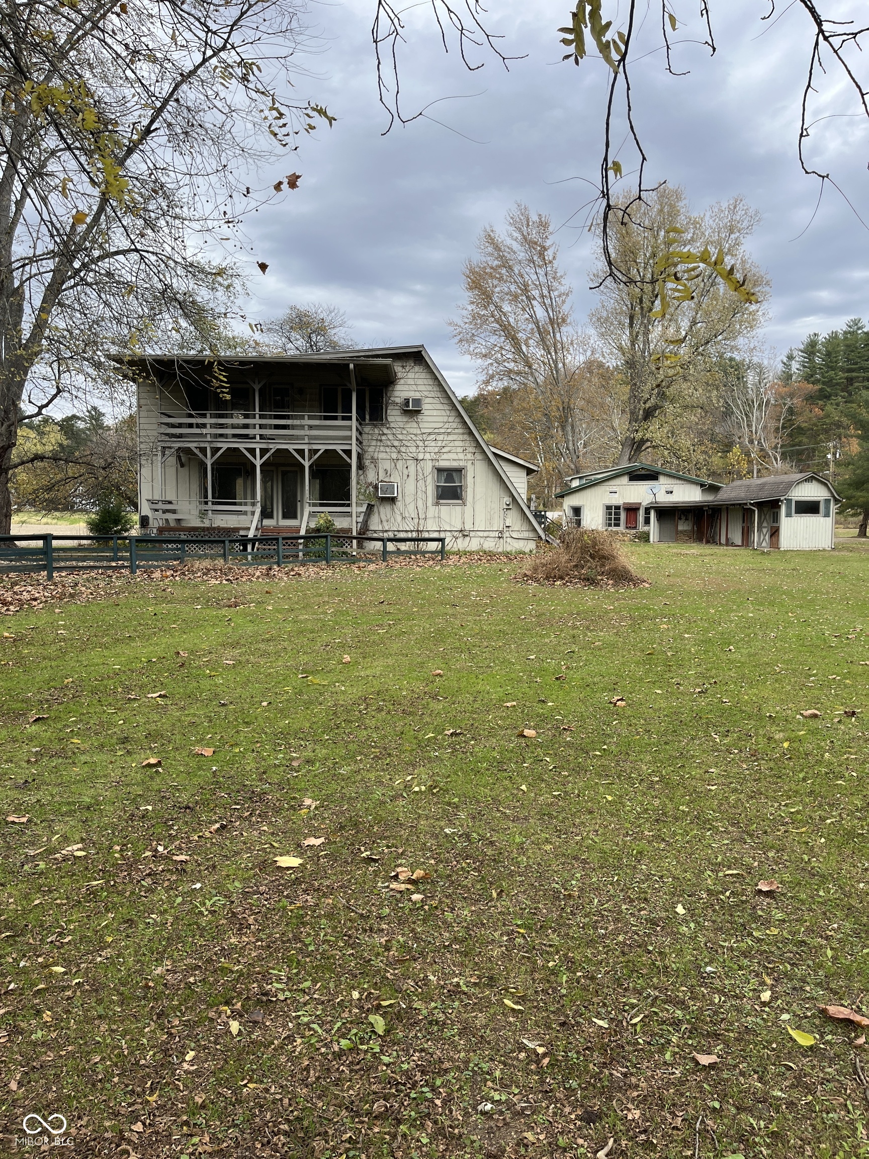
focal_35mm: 26
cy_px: 580
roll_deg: +0.5
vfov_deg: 67.3
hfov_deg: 53.1
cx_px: 434
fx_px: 870
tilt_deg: -4.0
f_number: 1.6
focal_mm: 5.1
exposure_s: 1/1106
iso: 50
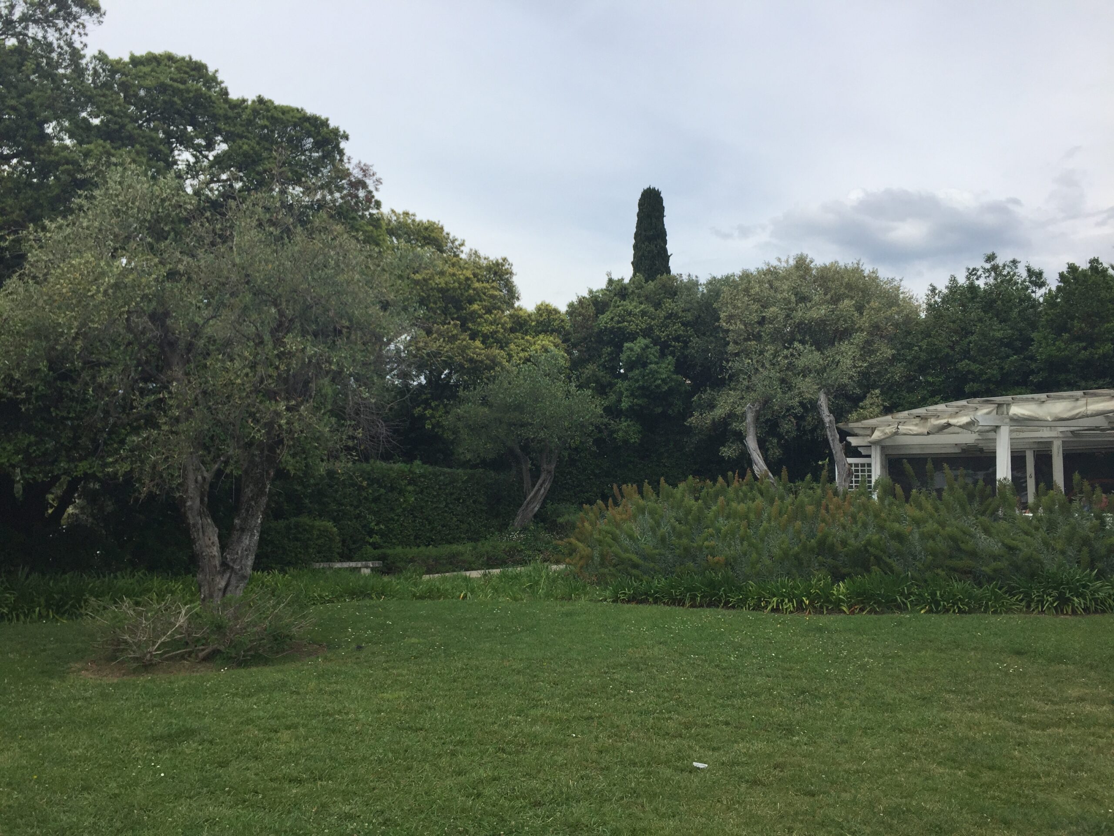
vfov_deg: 48.2
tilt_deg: +5.4
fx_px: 933
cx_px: 557
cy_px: 418
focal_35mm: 29
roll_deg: -0.5
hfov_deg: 61.7
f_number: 2.2
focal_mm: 4.15
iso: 32
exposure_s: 1/2639
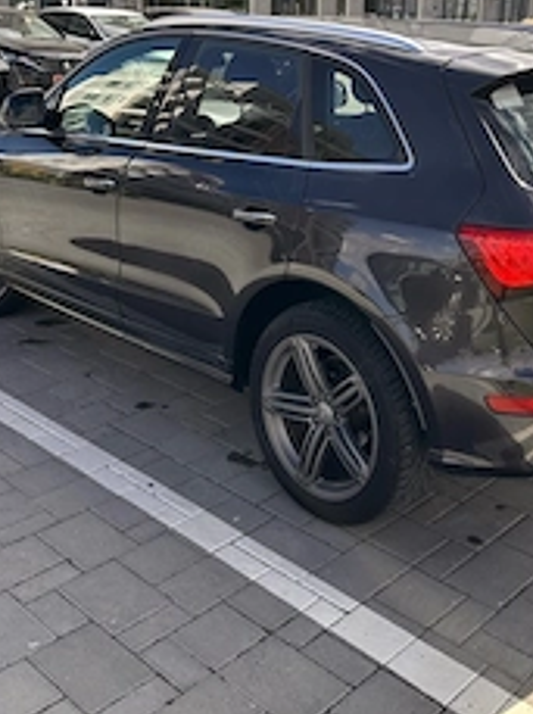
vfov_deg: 44.1
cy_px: 224
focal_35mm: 42
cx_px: 343
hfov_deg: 34.0
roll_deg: -3.3
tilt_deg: -13.5
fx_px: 865
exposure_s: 1/1721
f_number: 1.78
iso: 80
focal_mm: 6.86
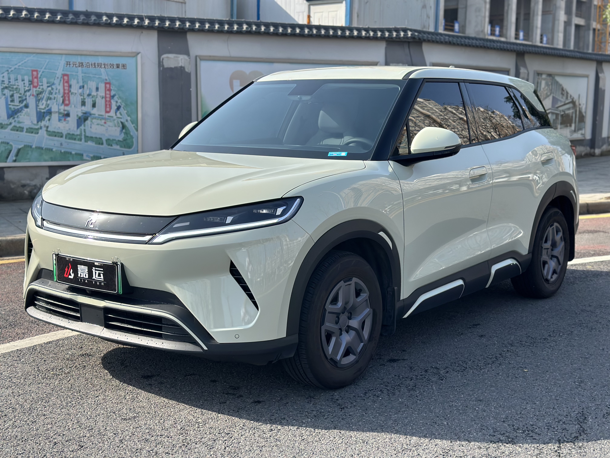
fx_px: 846
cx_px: 305
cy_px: 229
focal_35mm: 48
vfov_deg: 30.3
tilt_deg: -8.5
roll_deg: -0.5
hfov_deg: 39.7
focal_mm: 6.86
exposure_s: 1/2809
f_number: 1.78
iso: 80
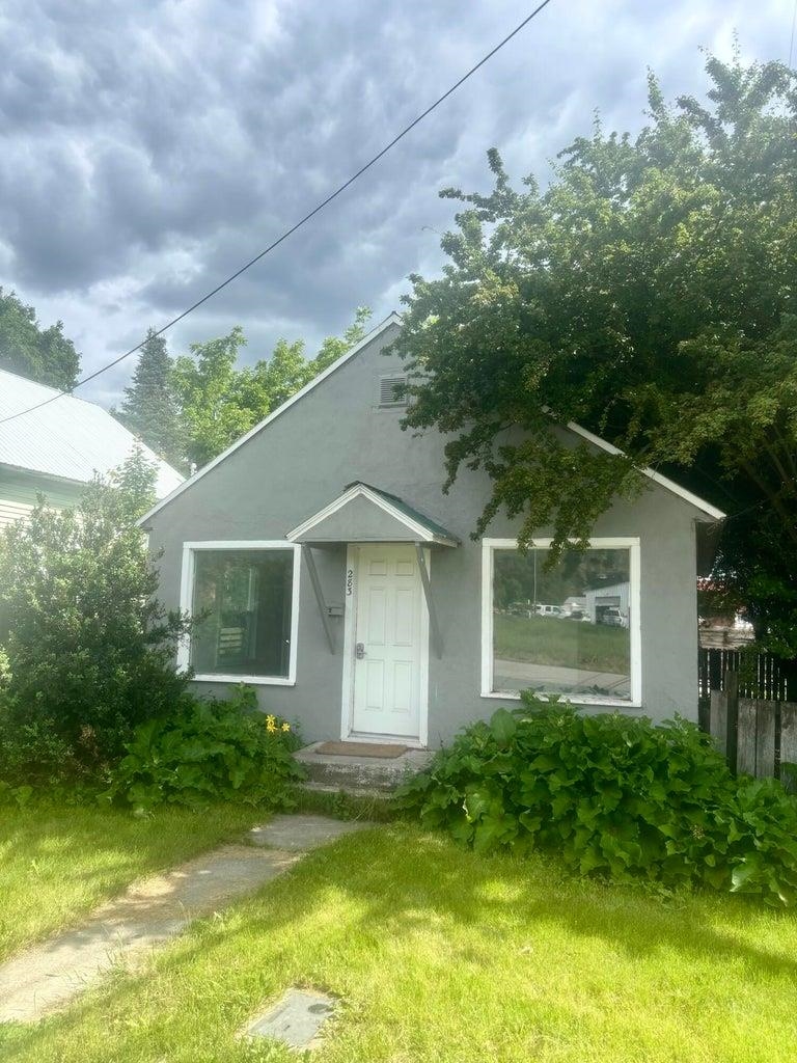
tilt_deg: +6.7
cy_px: 532
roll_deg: -1.5
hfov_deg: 53.1
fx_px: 798
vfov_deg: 67.3
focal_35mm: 26
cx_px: 398
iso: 50
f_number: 1.6
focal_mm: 5.96
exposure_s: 1/1876
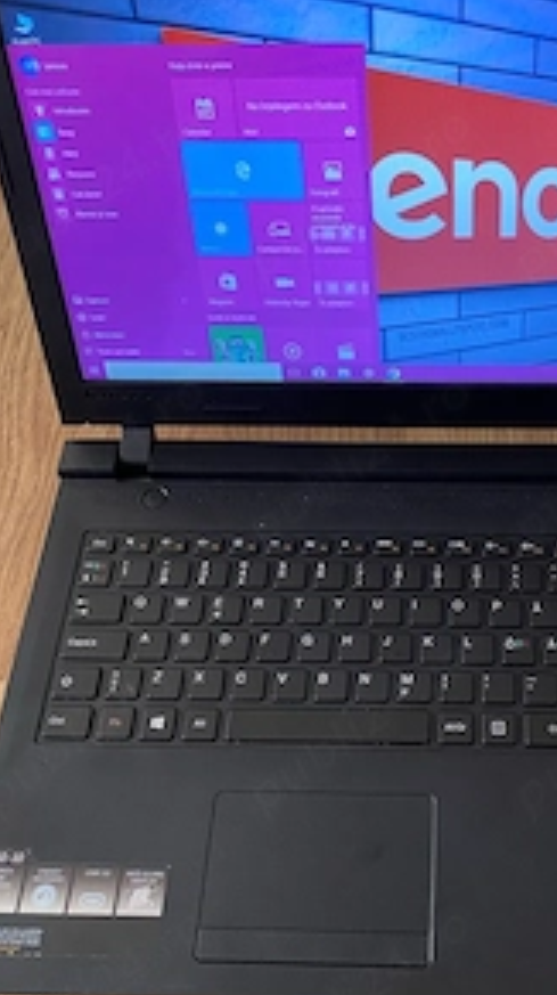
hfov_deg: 29.8
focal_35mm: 39
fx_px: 1027
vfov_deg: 51.7
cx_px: 427
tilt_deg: -57.6
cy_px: 503
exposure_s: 1/60
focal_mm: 4.25
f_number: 1.8
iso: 400
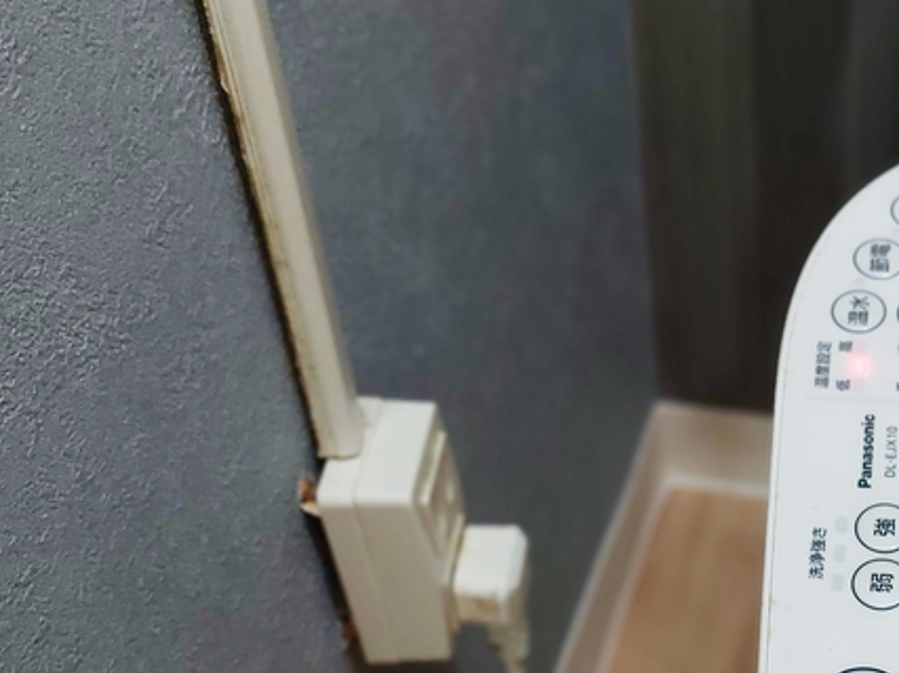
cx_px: 844
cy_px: 648
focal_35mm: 54
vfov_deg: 25.9
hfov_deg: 33.3
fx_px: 1402
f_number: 1.8
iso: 160
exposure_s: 1/24
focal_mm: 5.23
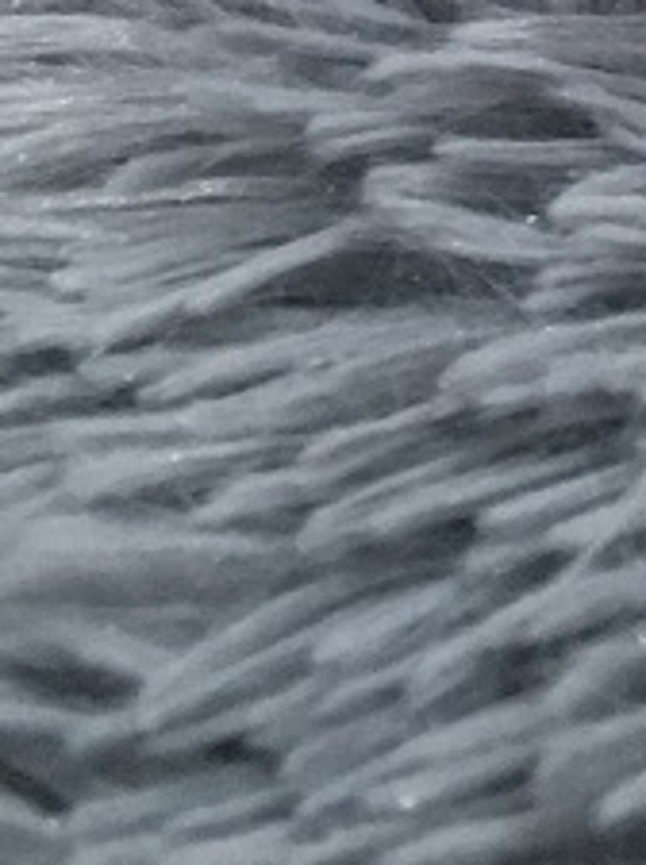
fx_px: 3868
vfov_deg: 10.7
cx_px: 1269
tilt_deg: -14.2
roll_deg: -0.2
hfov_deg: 9.0
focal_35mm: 155
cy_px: -1265
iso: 160
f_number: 2.2
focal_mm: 4.15
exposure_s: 1/33
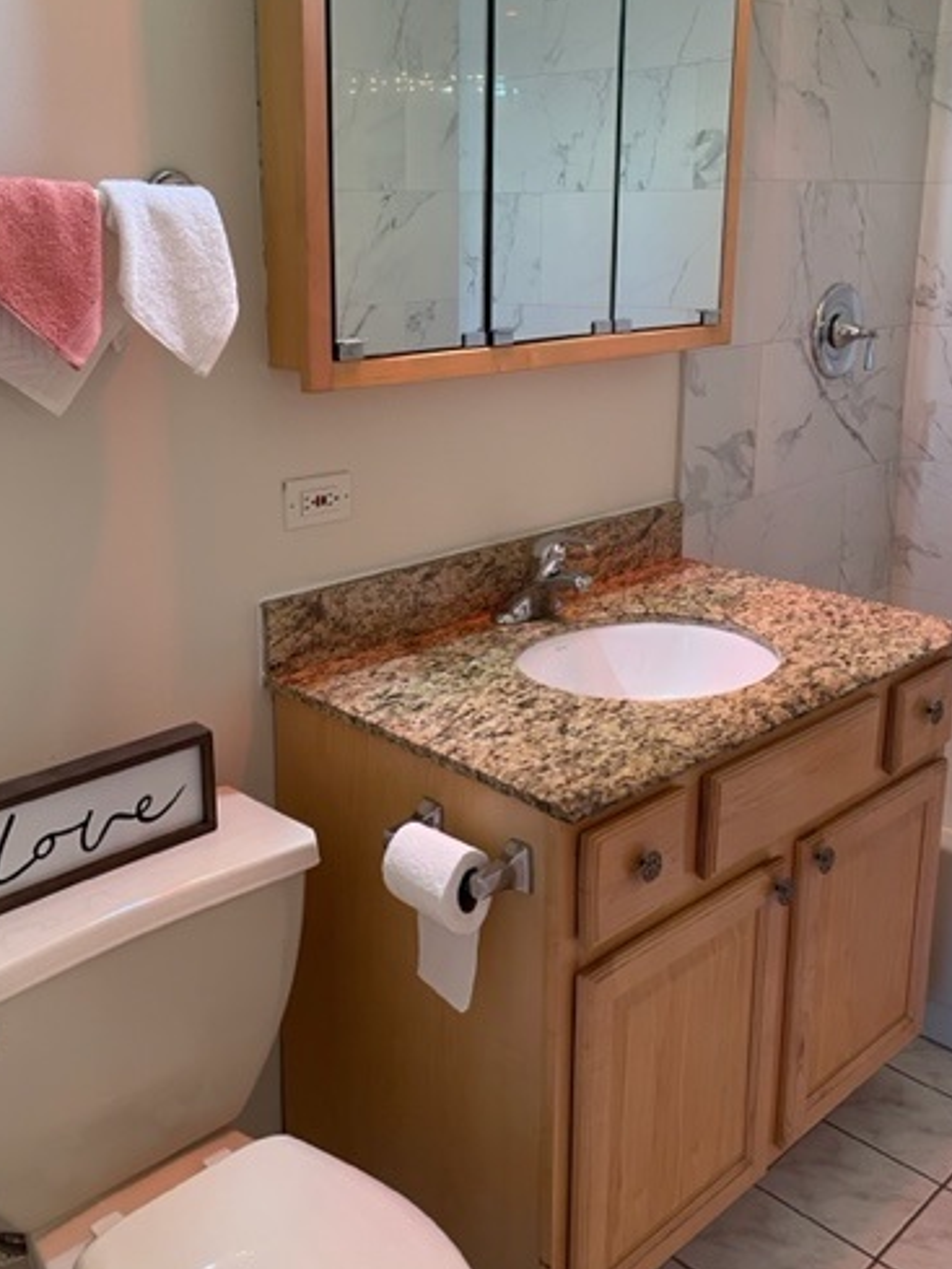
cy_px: 503
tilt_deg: -14.0
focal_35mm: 34
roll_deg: +0.1
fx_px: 1246
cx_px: 423
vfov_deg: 53.5
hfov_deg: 41.7
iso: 160
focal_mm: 4.2
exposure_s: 1/60
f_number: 1.6
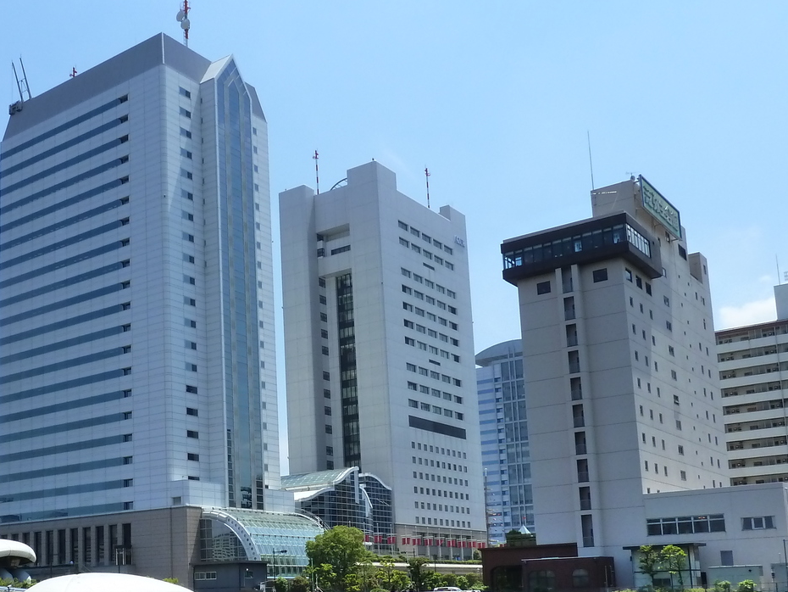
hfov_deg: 42.5
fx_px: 979
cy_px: 454
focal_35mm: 43
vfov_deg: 32.9
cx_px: 195
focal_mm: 4.1
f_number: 5
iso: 200
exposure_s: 1/400
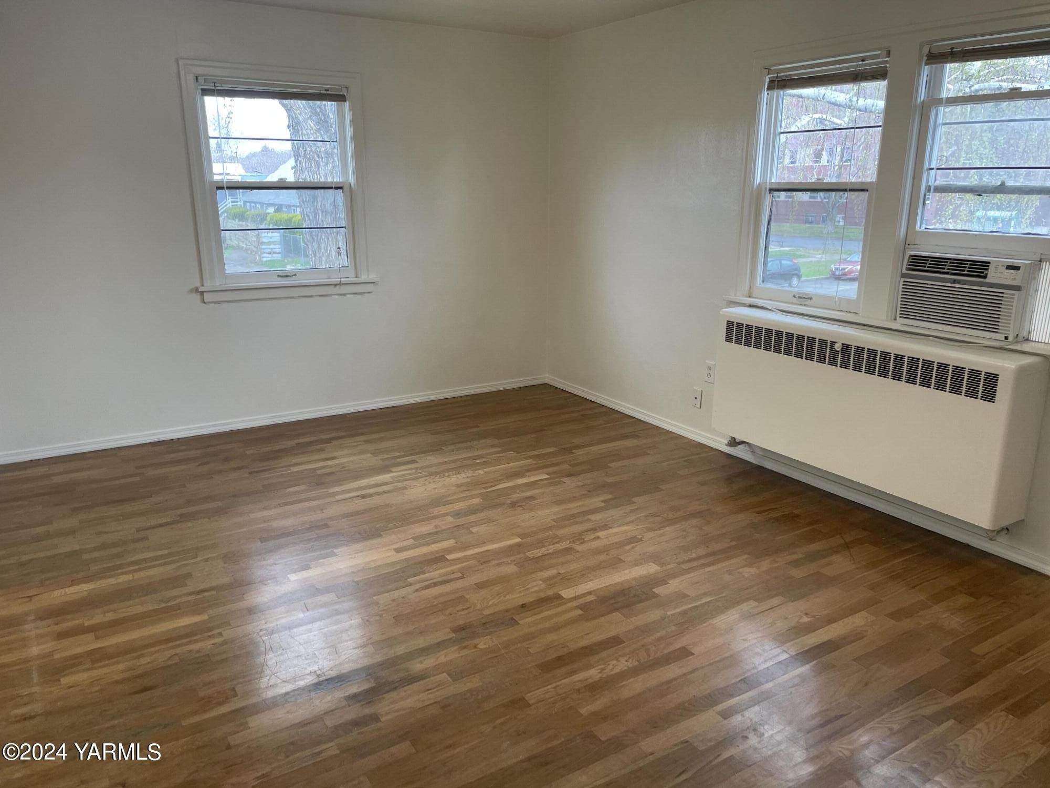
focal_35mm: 26
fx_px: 789
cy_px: 394
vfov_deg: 53.1
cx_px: 525
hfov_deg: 67.3
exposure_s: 1/120
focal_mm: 4.2
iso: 100
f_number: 1.6
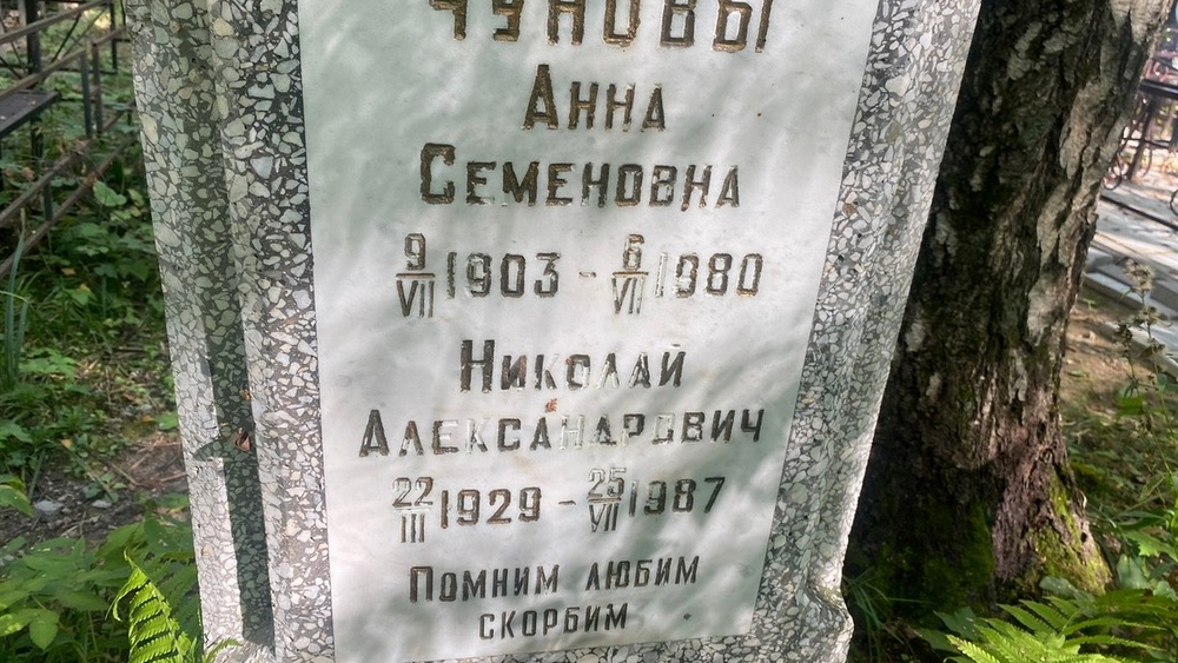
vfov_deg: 39.8
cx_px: 589
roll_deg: -5.4
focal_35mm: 29
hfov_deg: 66.1
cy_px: 230
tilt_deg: -24.3
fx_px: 906
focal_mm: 4.25
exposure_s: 1/122
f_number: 1.8
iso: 32
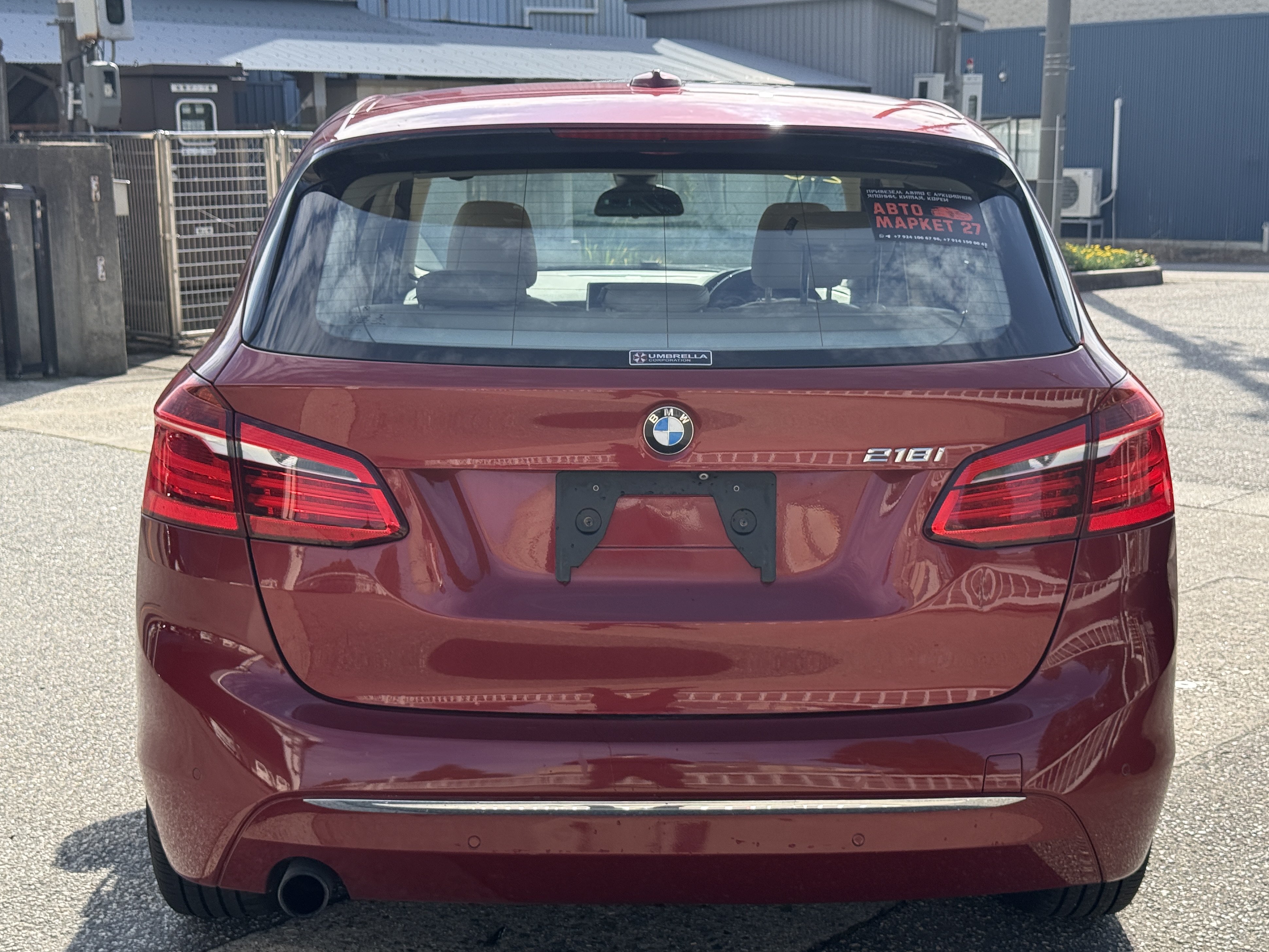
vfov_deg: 29.1
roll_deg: +0.5
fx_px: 1833
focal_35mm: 50
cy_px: 493
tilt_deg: -10.4
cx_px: 655
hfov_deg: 38.2
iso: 100
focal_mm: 6.76
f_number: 1.78
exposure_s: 1/2342
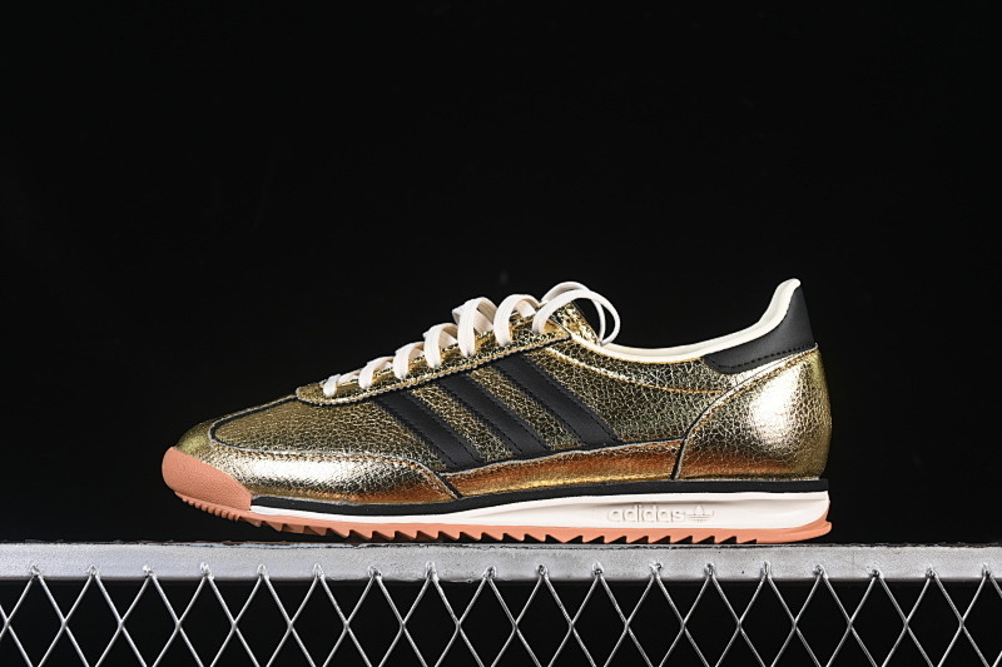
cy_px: 334
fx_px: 2087
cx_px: 501
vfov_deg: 18.2
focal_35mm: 75
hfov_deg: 27.0
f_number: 7.1
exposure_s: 1/60
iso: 160
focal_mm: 50
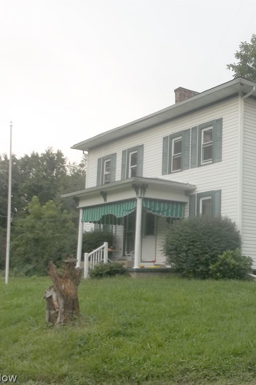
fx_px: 491
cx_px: 222
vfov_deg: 42.8
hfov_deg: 28.3
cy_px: 192
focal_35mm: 46
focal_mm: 5.9
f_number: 8
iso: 80
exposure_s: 1/100
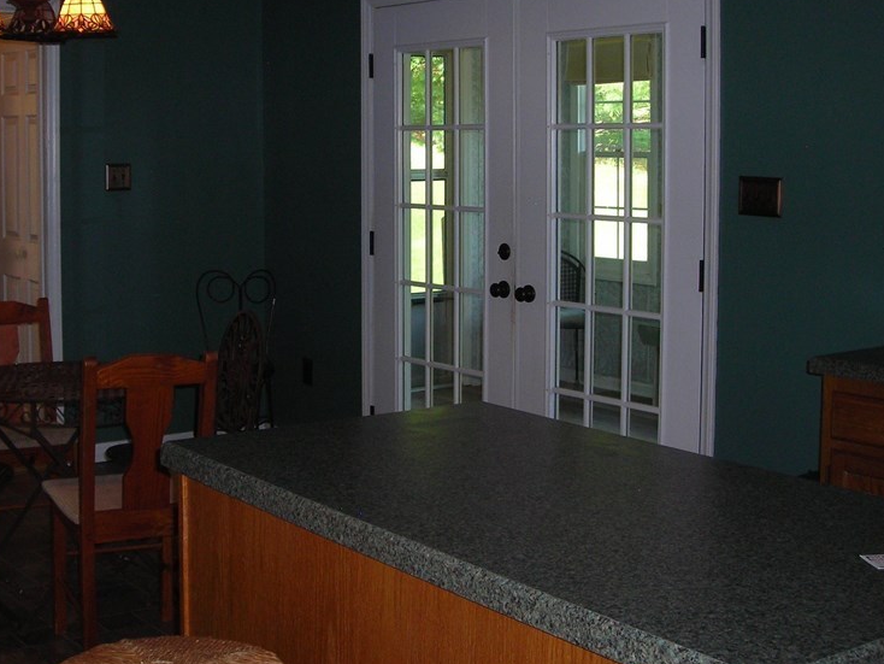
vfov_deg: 27.5
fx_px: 1354
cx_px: 314
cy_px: 274
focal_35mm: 53
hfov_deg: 35.9
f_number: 3.2
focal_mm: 6.3
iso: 92
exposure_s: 1/60.1
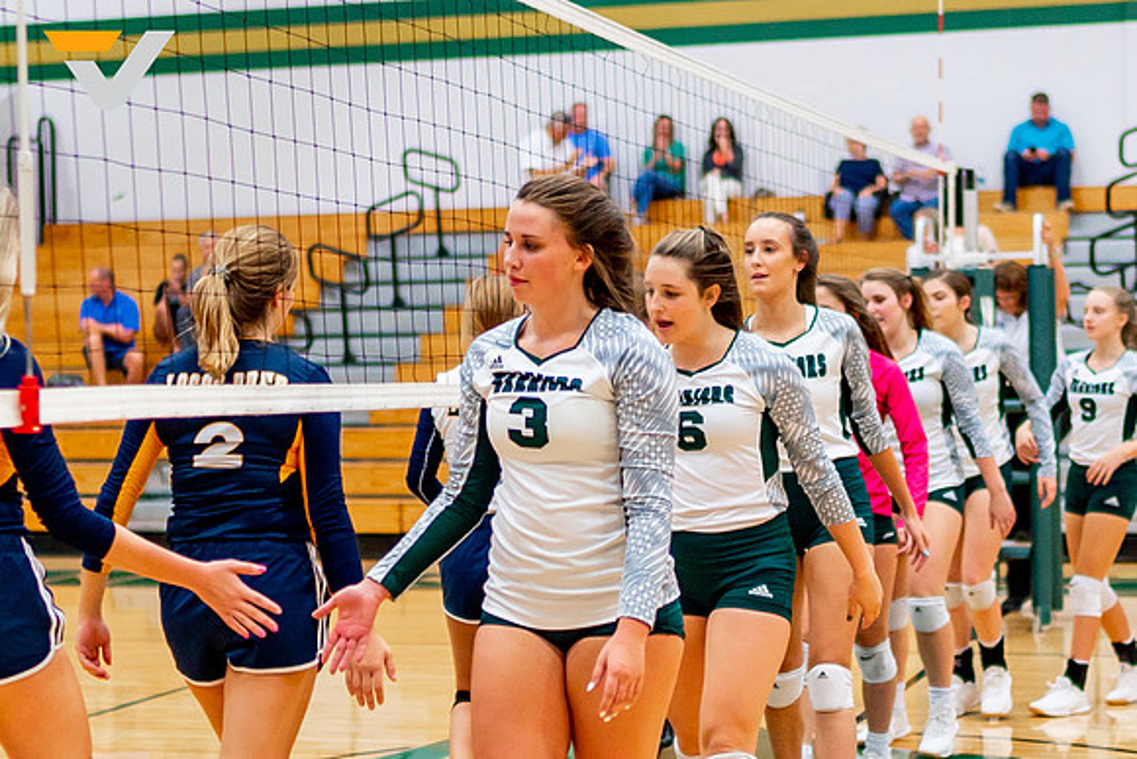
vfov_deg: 15.6
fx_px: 2770
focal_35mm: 88
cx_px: 505
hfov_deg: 23.2
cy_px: 477
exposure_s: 1/1250
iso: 800
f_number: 1.4
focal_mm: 35
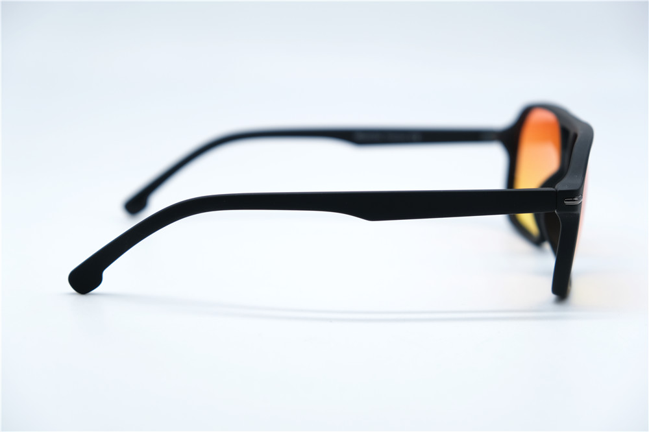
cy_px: 216
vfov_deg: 17.9
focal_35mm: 76
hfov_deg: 26.7
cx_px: 324
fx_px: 1370
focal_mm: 50.5
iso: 160
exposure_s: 1/160
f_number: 4.5
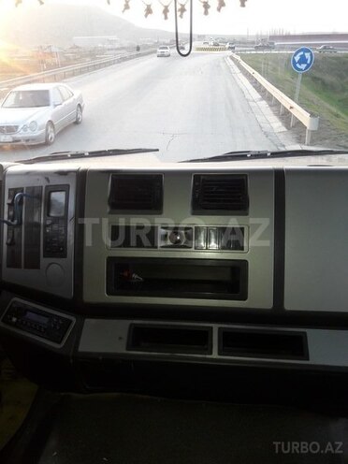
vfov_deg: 63.4
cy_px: 232
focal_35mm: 28
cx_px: 174
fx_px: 375
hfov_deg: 49.7
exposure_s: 1/100
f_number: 1.9
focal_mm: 3.7
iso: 64
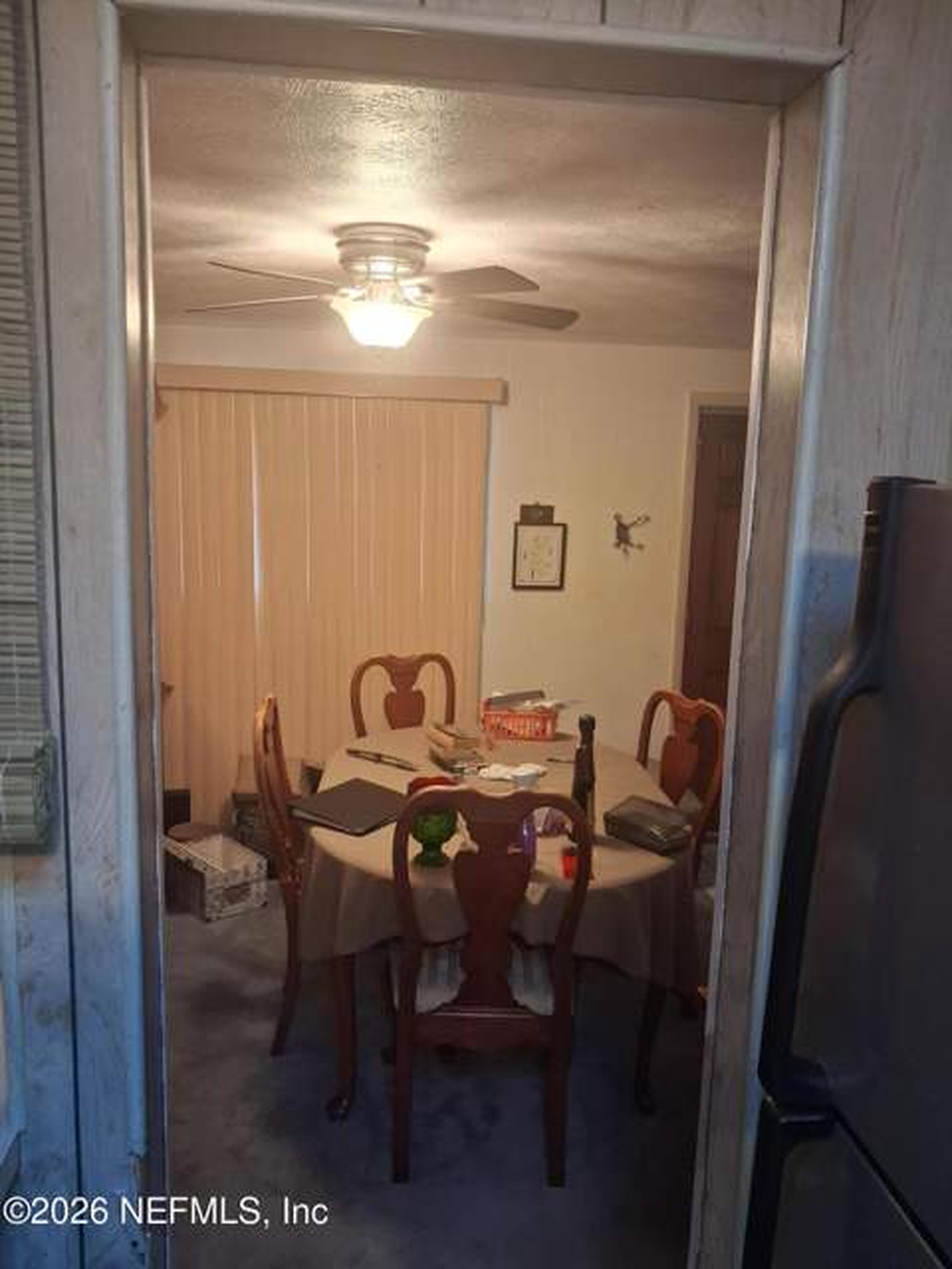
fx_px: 990
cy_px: 634
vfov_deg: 65.3
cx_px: 476
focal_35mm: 27
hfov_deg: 51.4
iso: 400
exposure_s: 1/40
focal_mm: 4
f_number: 1.8
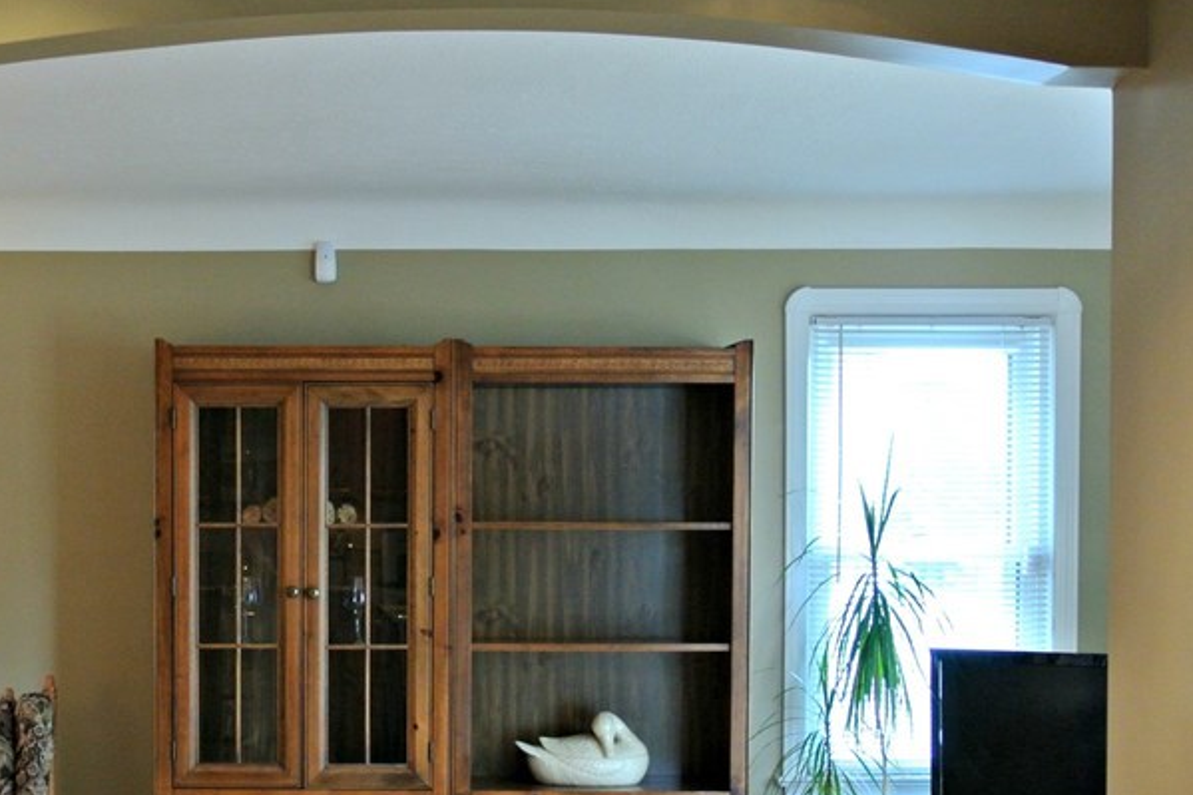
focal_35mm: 76
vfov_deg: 17.7
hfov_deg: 26.0
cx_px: 176
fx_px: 2518
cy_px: 671
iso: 400
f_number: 4.2
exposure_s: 1/30
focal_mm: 15.7
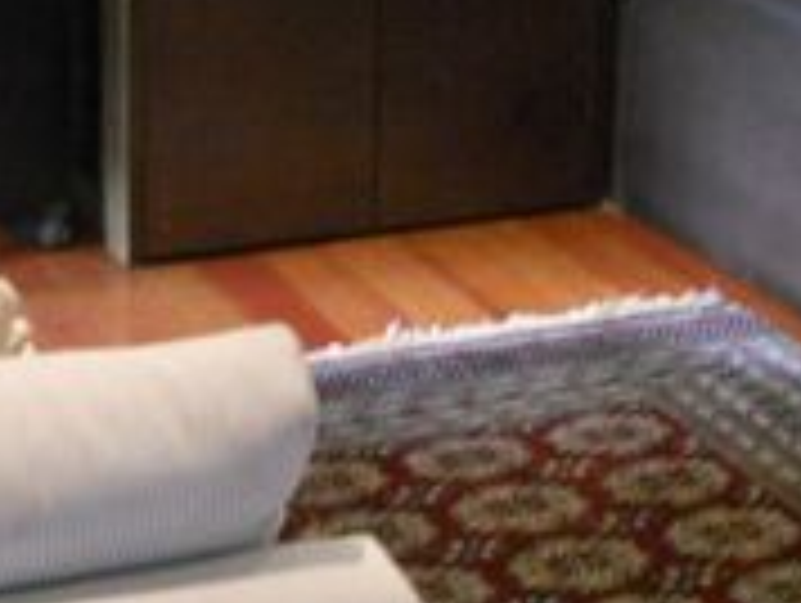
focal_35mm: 101
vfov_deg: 14.1
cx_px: 232
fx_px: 2340
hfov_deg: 19.3
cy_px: -189
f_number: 3.2
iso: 400
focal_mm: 4.9
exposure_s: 1/10
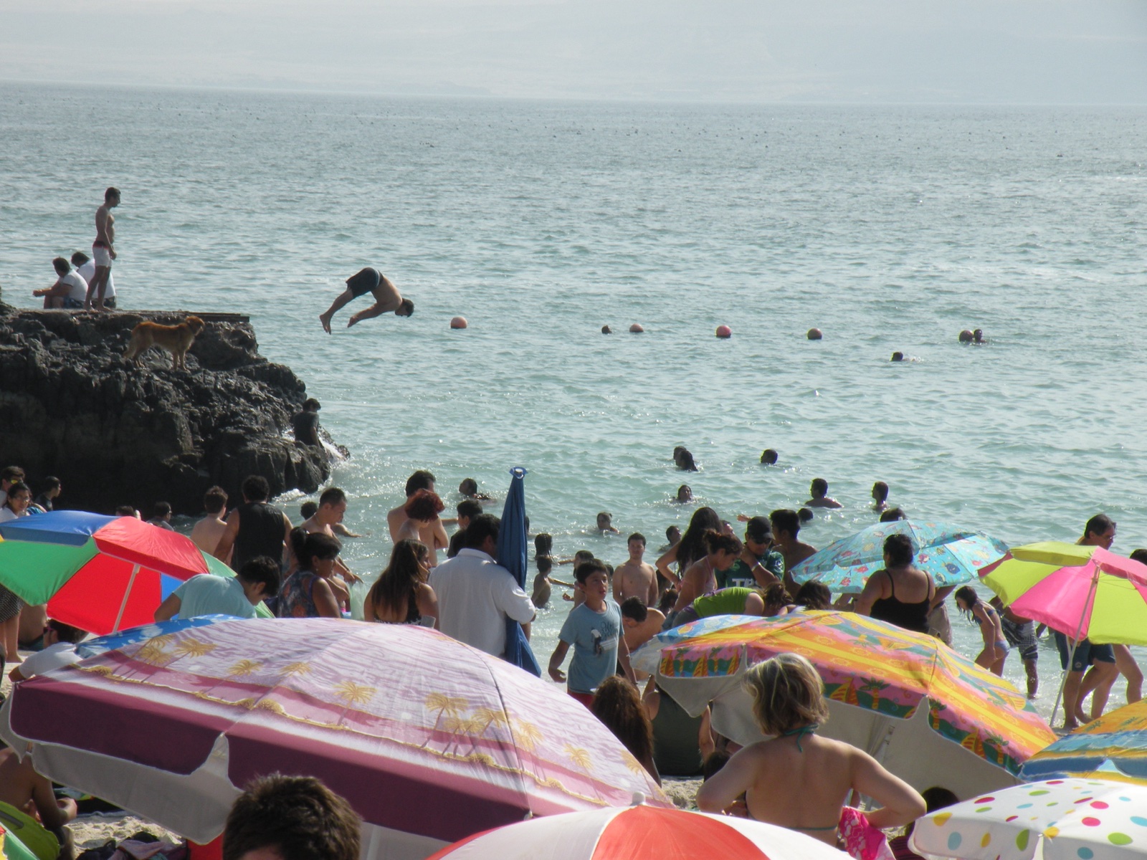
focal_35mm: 170
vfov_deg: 8.7
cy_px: 430
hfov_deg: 11.6
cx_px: 574
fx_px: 5633
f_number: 8
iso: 64
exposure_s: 1/294
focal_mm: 30.1
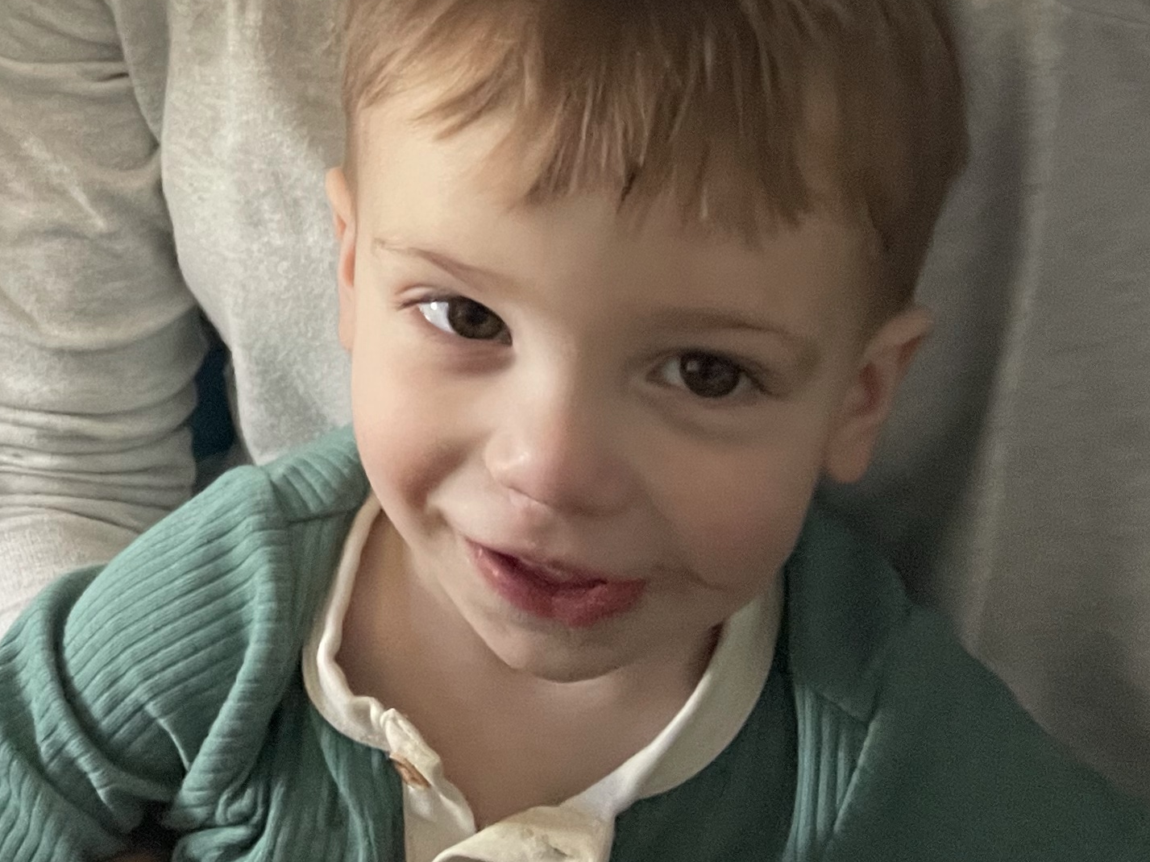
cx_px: -187
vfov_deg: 20.2
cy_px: -327
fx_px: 2159
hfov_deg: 26.8
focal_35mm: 65
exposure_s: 1/52
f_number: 2.2
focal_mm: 2.71
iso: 400
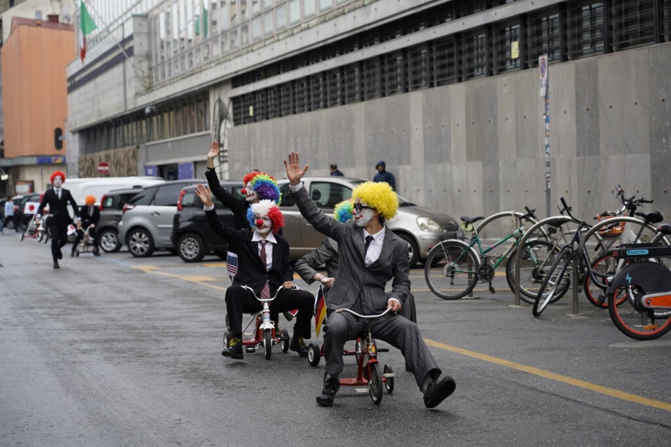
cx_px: 336
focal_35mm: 73
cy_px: 224
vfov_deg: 18.7
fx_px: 1361
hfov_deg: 27.7
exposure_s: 1/80
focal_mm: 73
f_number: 4
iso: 160
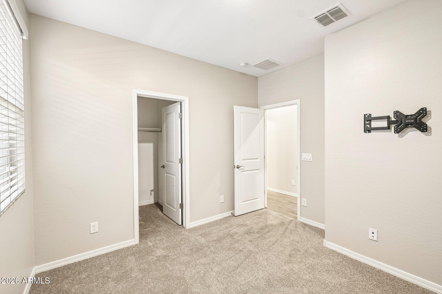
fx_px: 184
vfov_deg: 77.3
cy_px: 147
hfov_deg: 100.4
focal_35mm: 15
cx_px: 221
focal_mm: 10
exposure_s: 1/5
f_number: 8
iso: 400
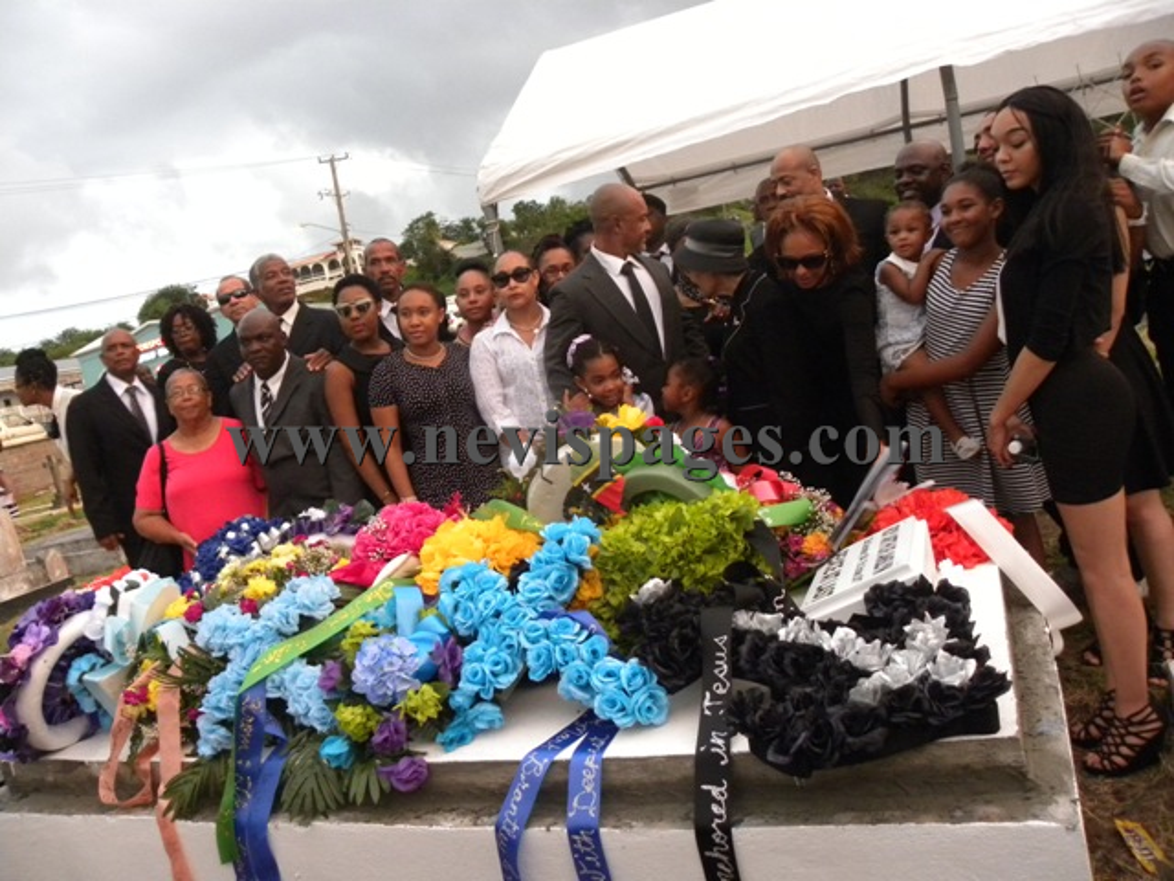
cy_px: 440
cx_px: 587
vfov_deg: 53.1
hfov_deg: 67.3
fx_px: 882
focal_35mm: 26
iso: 400
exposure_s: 1/19.3
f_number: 2.8
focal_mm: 4.6
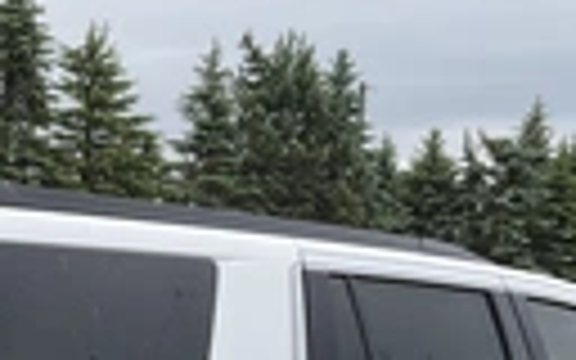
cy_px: 608
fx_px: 1507
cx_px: 162
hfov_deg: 21.5
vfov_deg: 12.6
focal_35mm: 96
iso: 25
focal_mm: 3
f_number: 1.8
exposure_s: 1/545
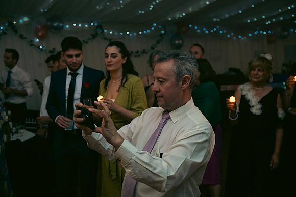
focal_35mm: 44
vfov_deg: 30.5
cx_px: 148
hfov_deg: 44.5
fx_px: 362
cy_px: 98
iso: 800
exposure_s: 1/160
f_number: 3.5
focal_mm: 44
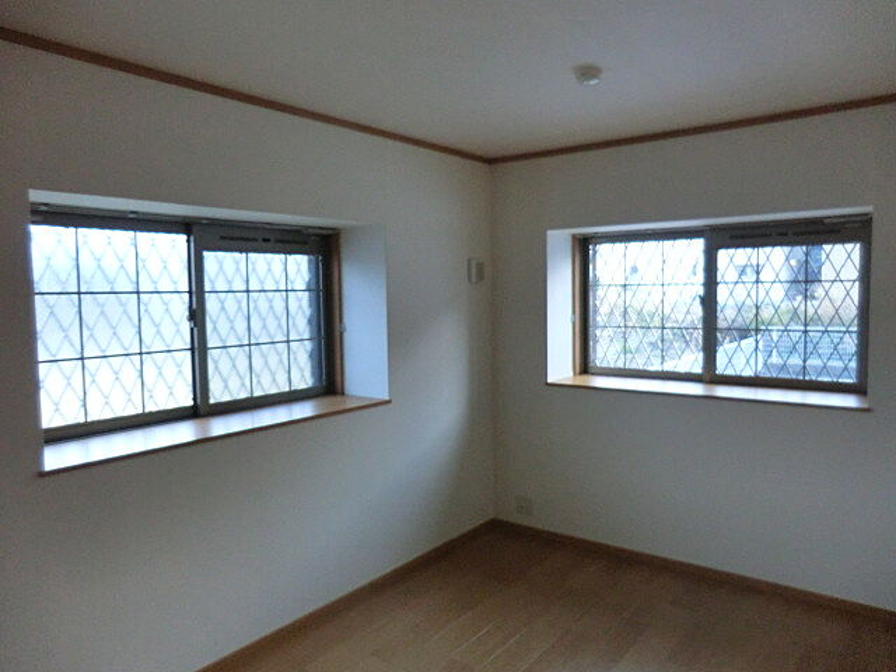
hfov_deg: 71.6
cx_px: 448
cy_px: 336
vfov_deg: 56.8
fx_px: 621
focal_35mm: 24
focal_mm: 4.3
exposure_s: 1/60
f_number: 3.2
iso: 500
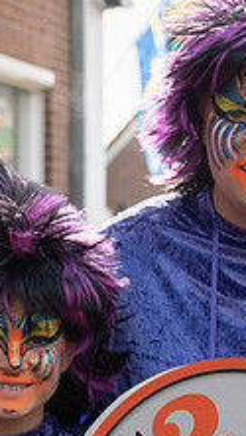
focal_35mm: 231
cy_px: 183
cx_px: 344
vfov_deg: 9.3
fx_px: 2677
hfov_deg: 5.2
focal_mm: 52
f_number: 4.8
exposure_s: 1/1600
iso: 400
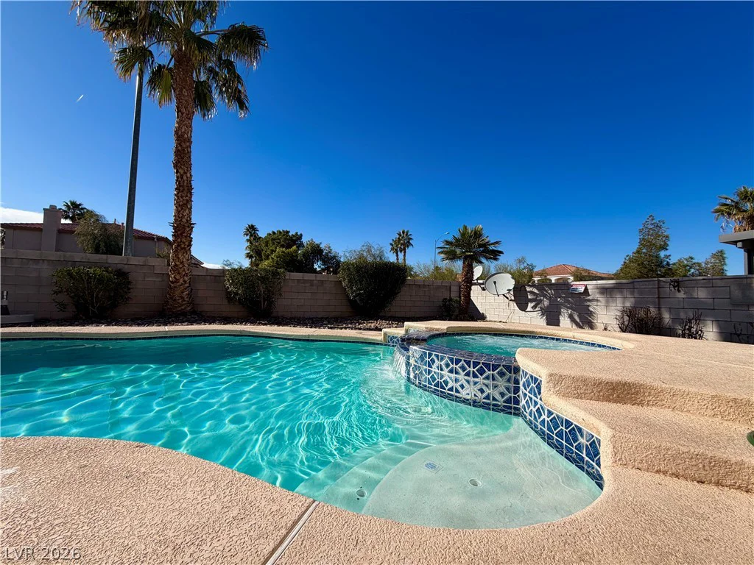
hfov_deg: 102.1
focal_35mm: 14
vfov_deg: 85.7
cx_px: 377
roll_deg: -2.3
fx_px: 305
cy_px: 282
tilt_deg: +2.2
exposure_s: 1/1125
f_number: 2.2
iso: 20
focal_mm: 2.22
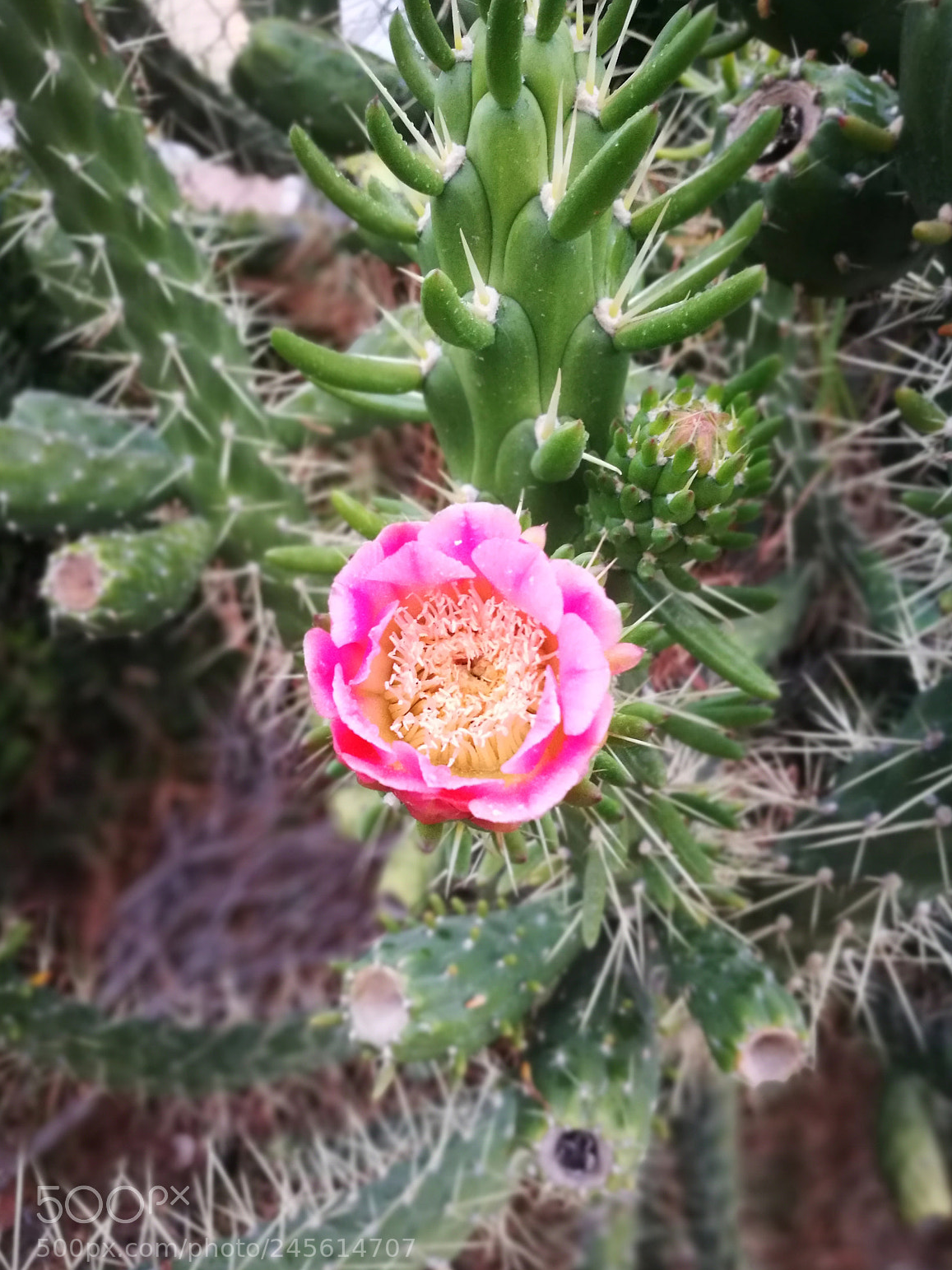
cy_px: 654
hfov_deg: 49.7
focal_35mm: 28
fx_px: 1027
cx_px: 479
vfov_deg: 63.4
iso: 640
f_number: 4
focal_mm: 4.5
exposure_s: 1/20
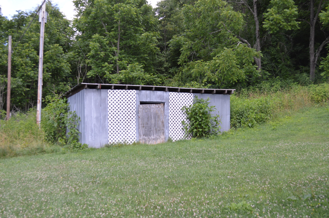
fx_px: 438
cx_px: 164
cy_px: 109
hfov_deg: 41.1
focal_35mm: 48
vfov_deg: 28.0
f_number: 5.6
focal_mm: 32
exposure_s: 1/125
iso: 125
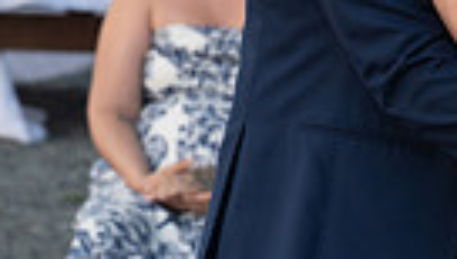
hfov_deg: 4.2
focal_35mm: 518
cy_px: -56
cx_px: 474
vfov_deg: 2.4
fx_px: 6287
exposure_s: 1/160
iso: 400
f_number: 5.6
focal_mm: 116
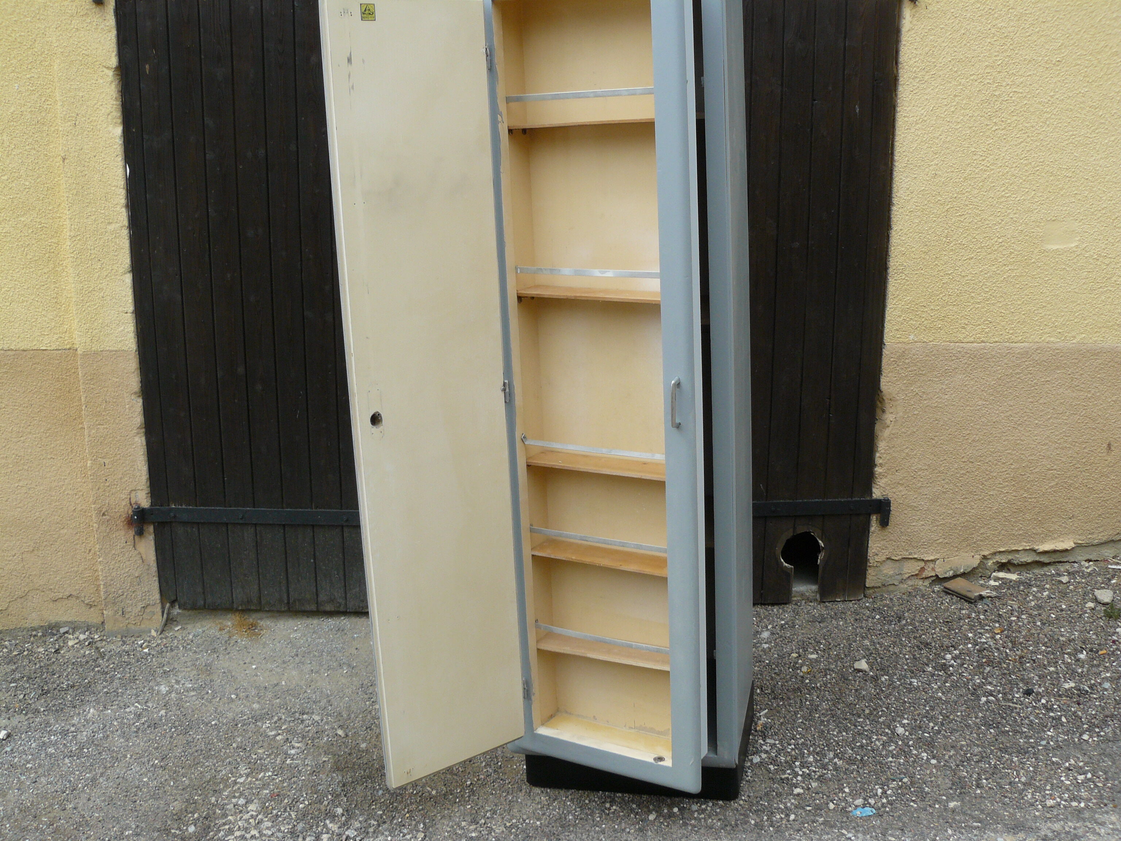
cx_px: 560
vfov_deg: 39.7
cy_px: 420
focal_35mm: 36
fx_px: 1166
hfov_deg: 51.4
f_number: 4.5
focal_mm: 6
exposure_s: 1/250
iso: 100
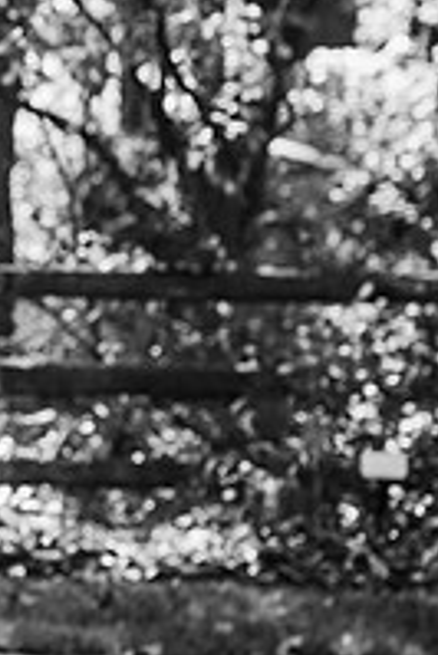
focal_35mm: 204
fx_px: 3716
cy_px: 219
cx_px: -471
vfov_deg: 10.1
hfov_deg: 6.5
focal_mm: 70
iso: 400
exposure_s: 1/250
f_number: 5
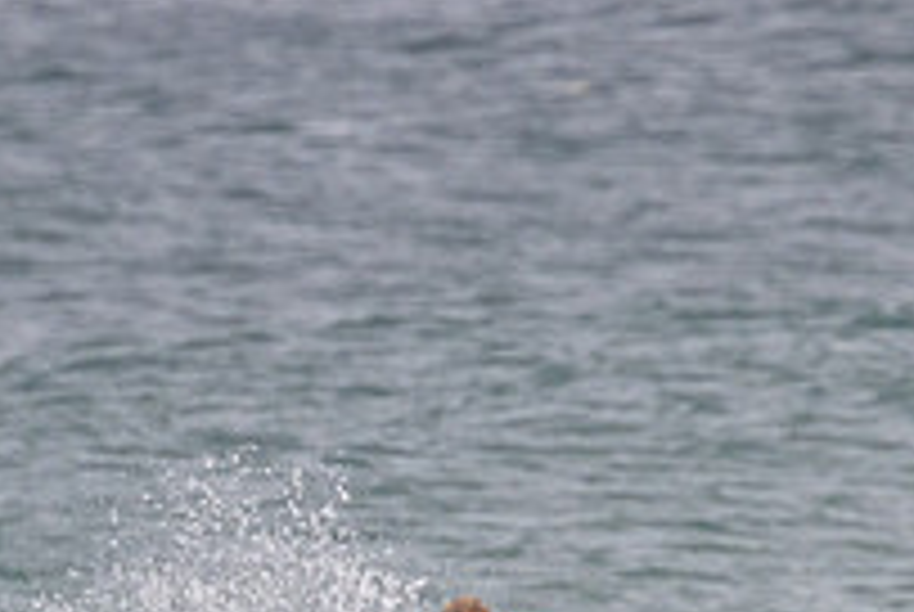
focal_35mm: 2282
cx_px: 527
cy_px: 754
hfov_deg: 0.9
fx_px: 58021
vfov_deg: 0.6
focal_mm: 800
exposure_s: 1/2000
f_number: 11
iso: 1800
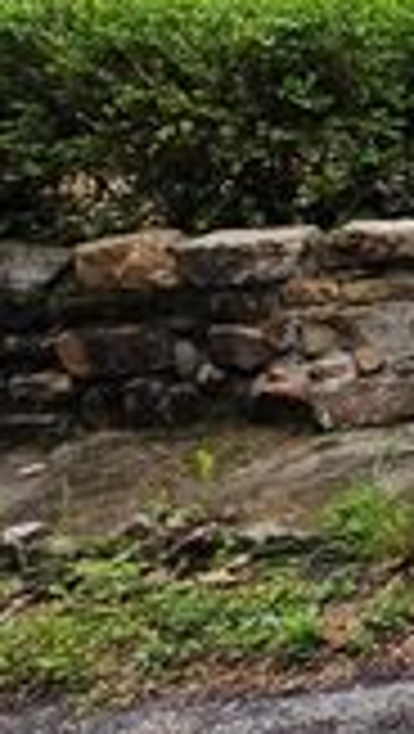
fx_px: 1129
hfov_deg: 12.7
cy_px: 281
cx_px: 1120
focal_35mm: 58
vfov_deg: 35.8
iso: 50
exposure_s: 1/709
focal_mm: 2.2
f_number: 2.2
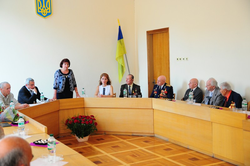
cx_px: 125
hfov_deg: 31.9
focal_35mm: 63
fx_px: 437
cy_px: 83
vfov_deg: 21.5
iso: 800
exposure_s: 1/50
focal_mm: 42
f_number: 4
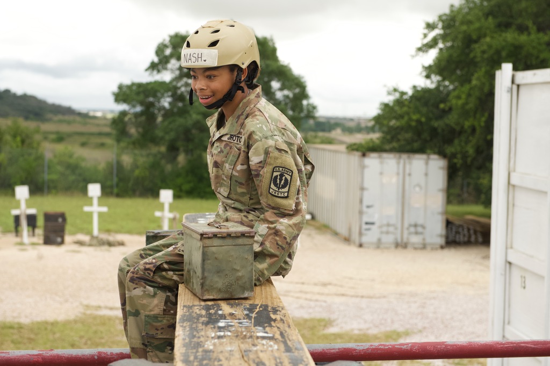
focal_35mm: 70
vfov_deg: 19.4
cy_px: 183
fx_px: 1069
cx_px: 275
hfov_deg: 28.9
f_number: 5
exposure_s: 1/2500
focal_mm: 70
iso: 800
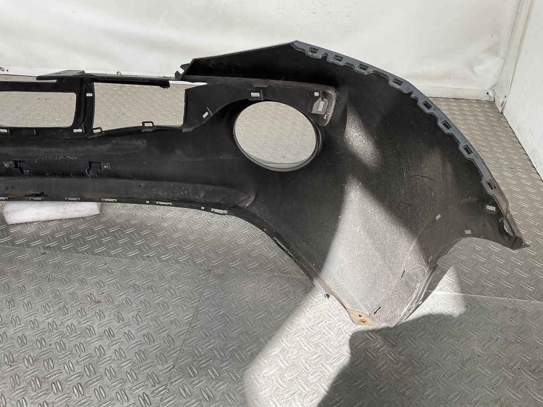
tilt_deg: -36.5
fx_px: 455
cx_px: 272
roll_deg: +2.8
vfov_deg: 48.2
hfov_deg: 61.7
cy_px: 204
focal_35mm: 29
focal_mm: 3
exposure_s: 1/120
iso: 20
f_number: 1.8
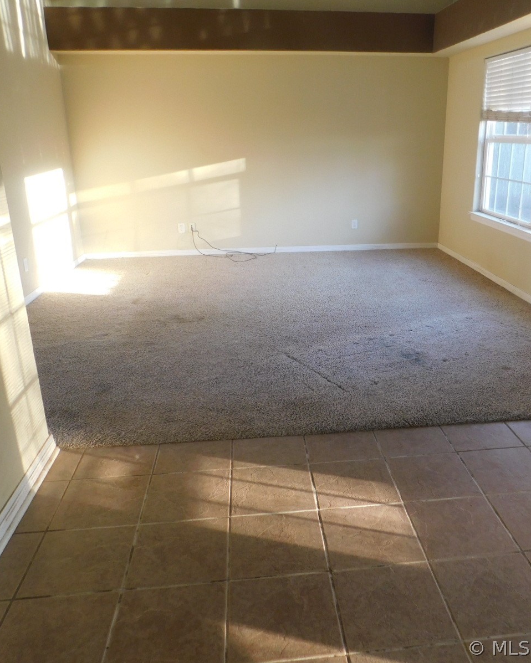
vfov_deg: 58.8
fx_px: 589
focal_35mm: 30
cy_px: 331
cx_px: 323
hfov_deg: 48.2
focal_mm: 4
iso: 160
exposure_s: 1/30
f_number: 3
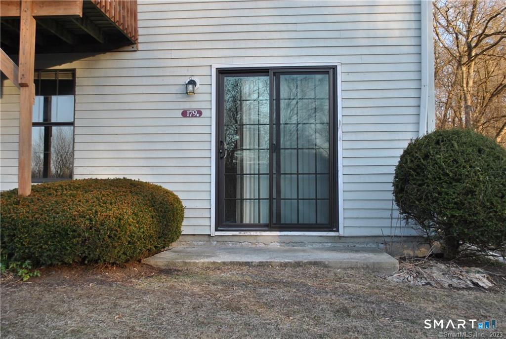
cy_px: 170
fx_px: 549
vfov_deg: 34.3
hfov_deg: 49.5
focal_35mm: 39
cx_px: 253
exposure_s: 1/125
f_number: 5.6
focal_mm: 26
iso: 160
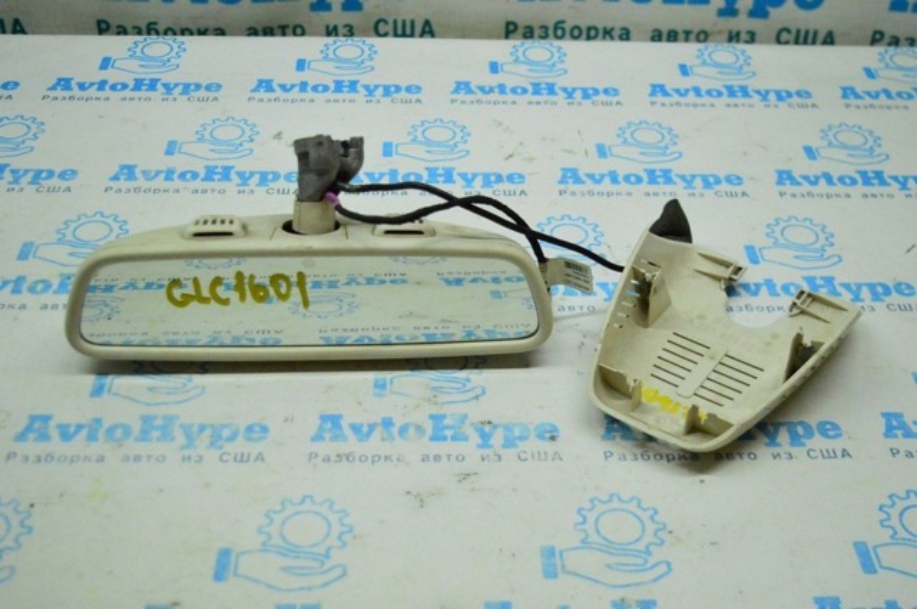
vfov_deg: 28.0
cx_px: 458
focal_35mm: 48
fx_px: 1221
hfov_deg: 41.2
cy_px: 304
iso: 6400
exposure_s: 1/1000
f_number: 4.5
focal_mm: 32
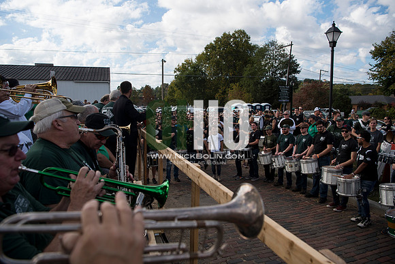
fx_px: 263
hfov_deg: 73.7
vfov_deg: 53.2
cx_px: 198
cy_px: 132
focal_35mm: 24
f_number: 4.5
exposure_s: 1/1250
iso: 250
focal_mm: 24
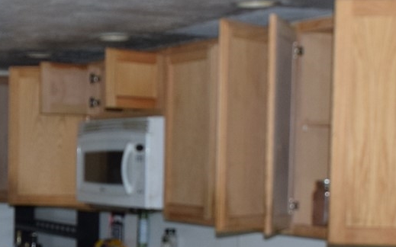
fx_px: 971
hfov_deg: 22.7
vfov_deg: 14.2
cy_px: 259
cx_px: 75
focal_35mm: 90
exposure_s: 1/100
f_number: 5
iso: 800
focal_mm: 18
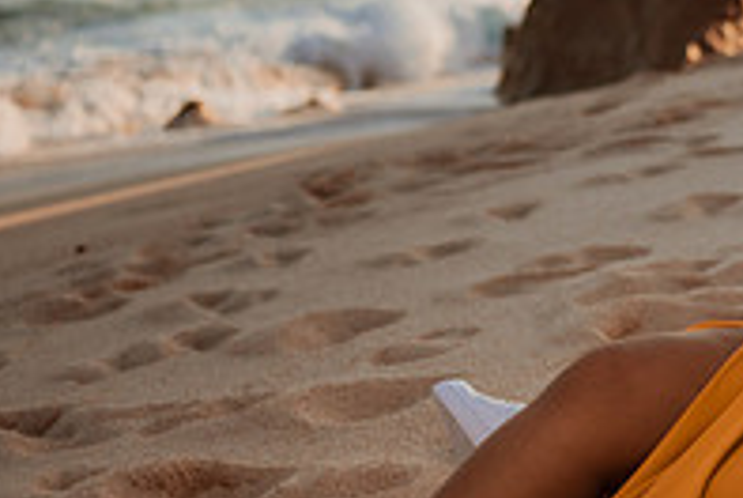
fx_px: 2129
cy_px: 183
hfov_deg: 19.1
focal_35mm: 103
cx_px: 784
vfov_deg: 13.3
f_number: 1.8
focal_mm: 35
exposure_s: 1/1600
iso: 100
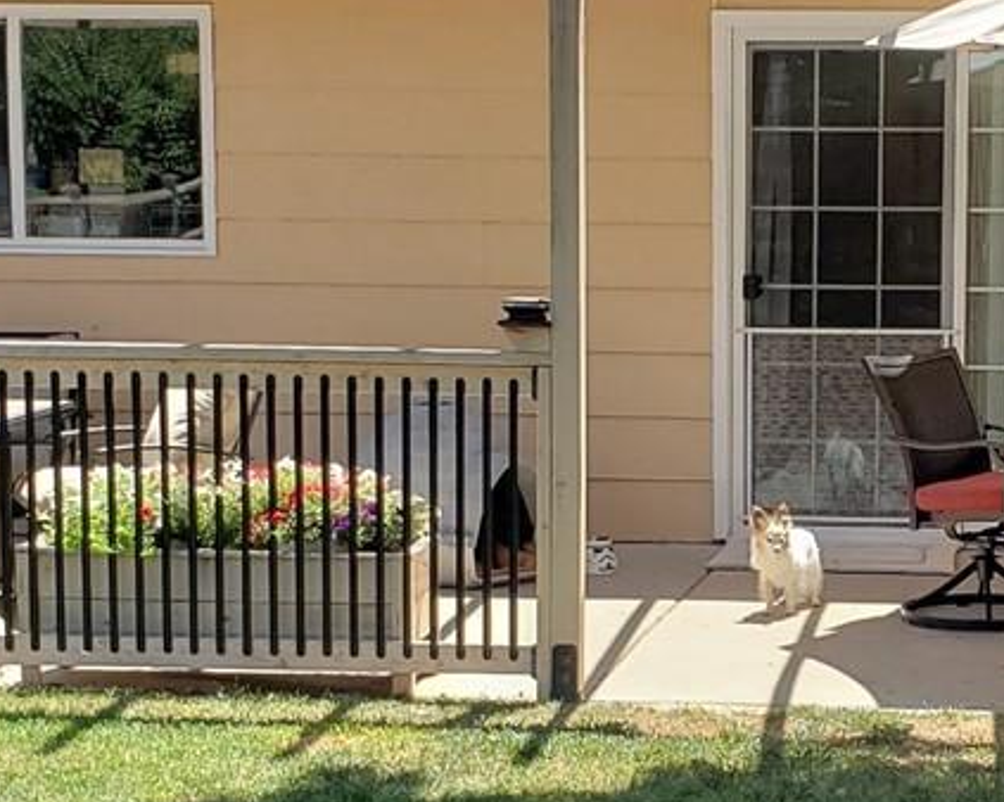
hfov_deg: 19.8
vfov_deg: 16.0
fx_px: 2851
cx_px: 767
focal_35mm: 96
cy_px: 509
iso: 50
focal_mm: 4.3
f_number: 2.4
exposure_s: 1/768
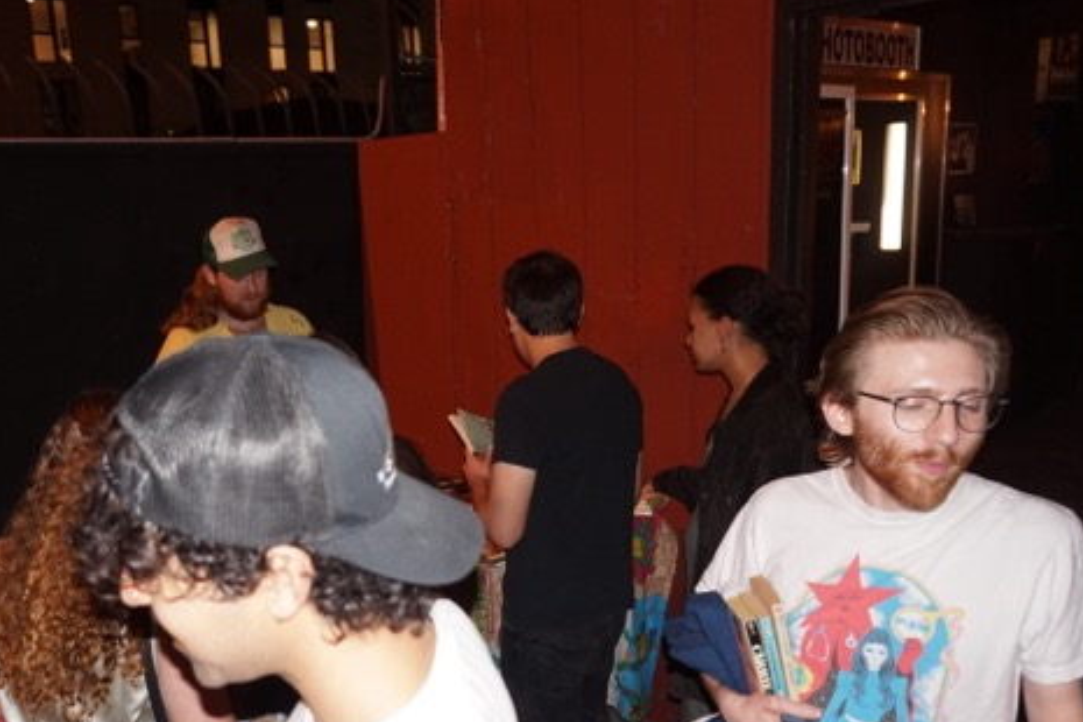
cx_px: 398
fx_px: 993
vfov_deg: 39.7
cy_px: 459
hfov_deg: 56.5
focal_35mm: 33
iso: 800
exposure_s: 1/60
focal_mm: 16
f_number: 3.5
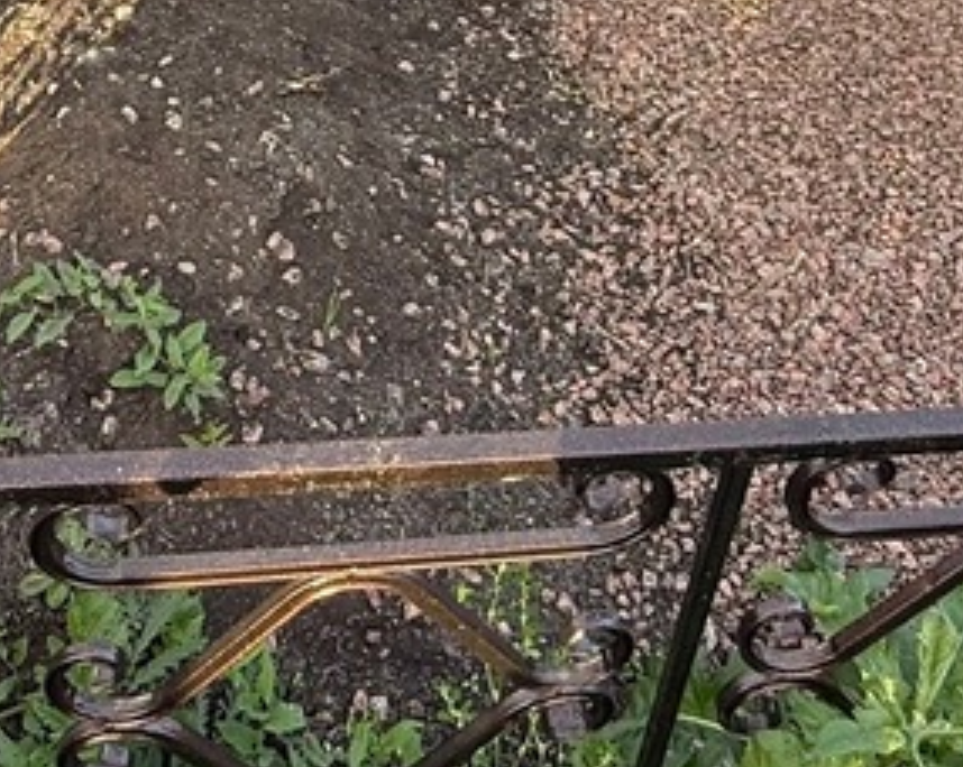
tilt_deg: -26.6
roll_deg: -6.7
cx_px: 475
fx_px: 1395
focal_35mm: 49
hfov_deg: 38.1
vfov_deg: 28.2
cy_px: -64
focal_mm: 2.22
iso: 50
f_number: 2.2
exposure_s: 1/164
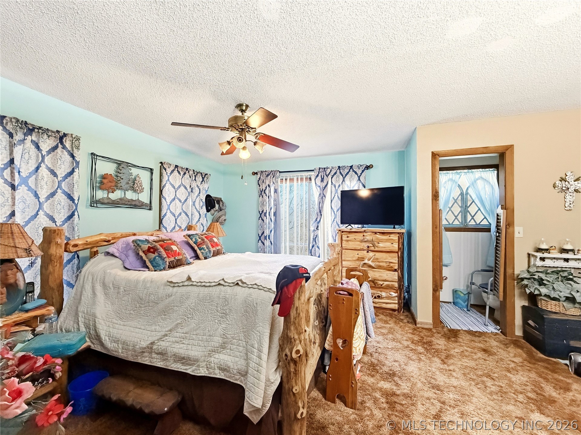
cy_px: 218
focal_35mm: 14
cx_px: 290
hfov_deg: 102.1
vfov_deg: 85.6
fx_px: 235
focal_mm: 2.2
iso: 250
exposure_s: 1/120
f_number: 2.2
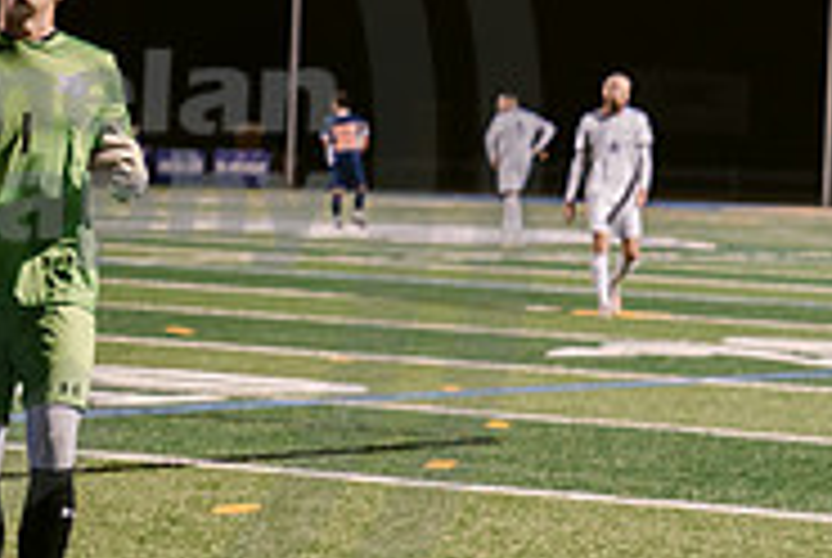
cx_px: -256
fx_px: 5069
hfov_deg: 9.2
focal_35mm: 219
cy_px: 142
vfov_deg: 6.3
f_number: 3.2
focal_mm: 70
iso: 2500
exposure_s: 1/250
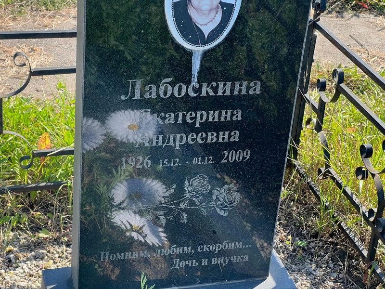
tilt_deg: -27.6
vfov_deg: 19.1
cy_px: 144
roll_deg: -3.2
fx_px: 856
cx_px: 192
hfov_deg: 25.3
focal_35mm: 77
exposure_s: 1/198
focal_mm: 9
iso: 32
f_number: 2.8
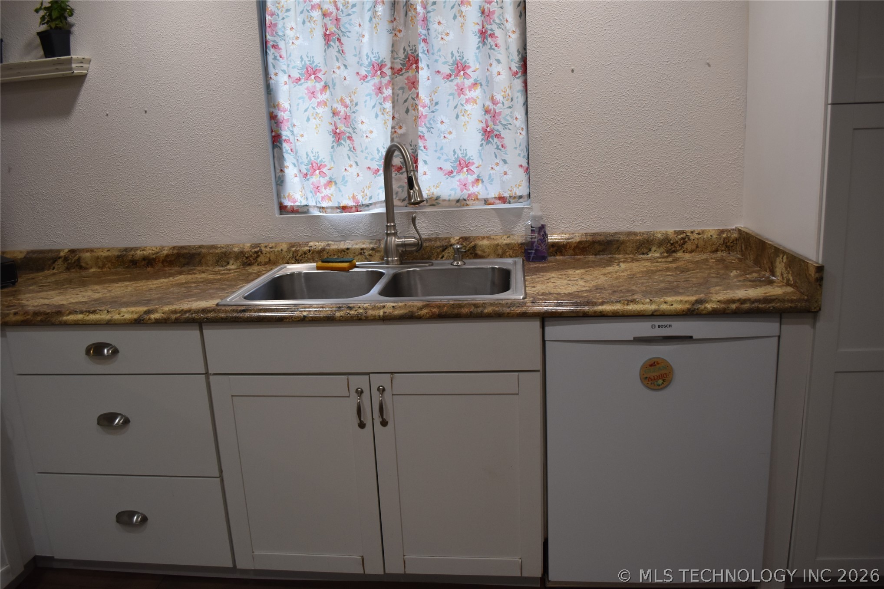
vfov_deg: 47.9
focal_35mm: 27
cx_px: 442
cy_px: 294
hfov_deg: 67.4
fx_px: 663
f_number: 3.5
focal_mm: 18
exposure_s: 1/200
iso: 800
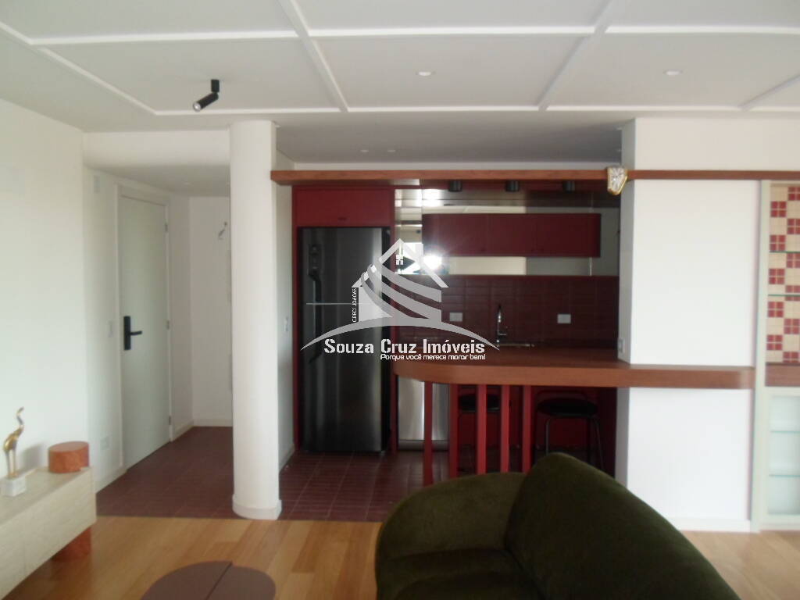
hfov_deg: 69.4
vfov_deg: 54.9
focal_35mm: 25
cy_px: 300
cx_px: 400
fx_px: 578
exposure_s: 1/30
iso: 120
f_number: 2.5
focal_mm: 4.5
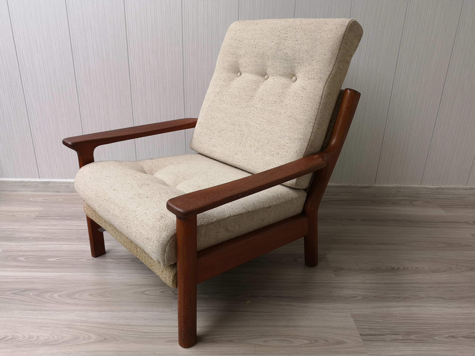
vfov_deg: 51.4
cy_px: 178
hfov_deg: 65.3
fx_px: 370
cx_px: 238
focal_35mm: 27
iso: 100
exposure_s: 1/60
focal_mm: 5.58
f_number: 1.8
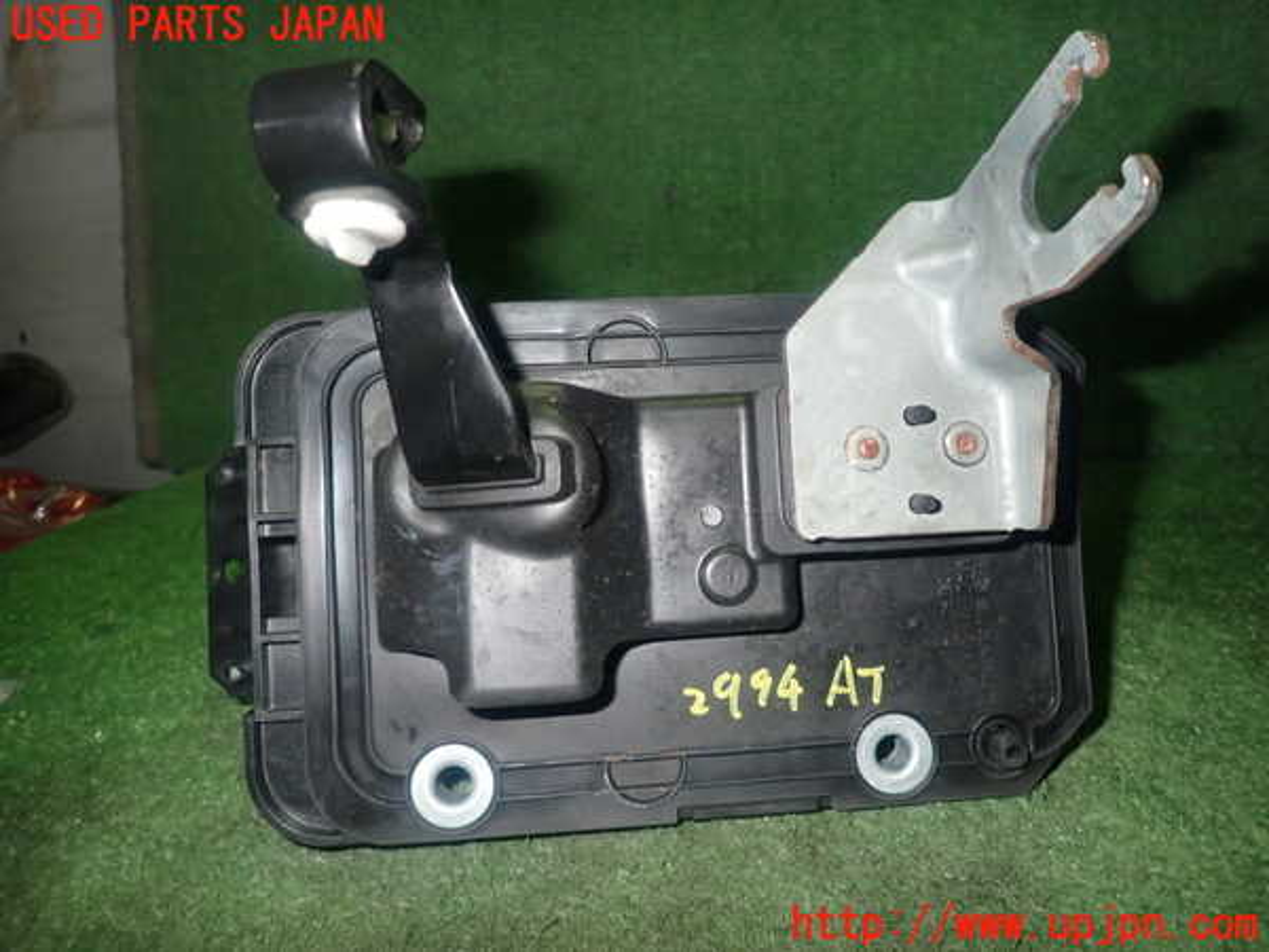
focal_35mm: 25
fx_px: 916
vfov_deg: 54.9
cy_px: 476
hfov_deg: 69.4
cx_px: 634
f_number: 5.6
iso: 400
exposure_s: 1/30
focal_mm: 4.5
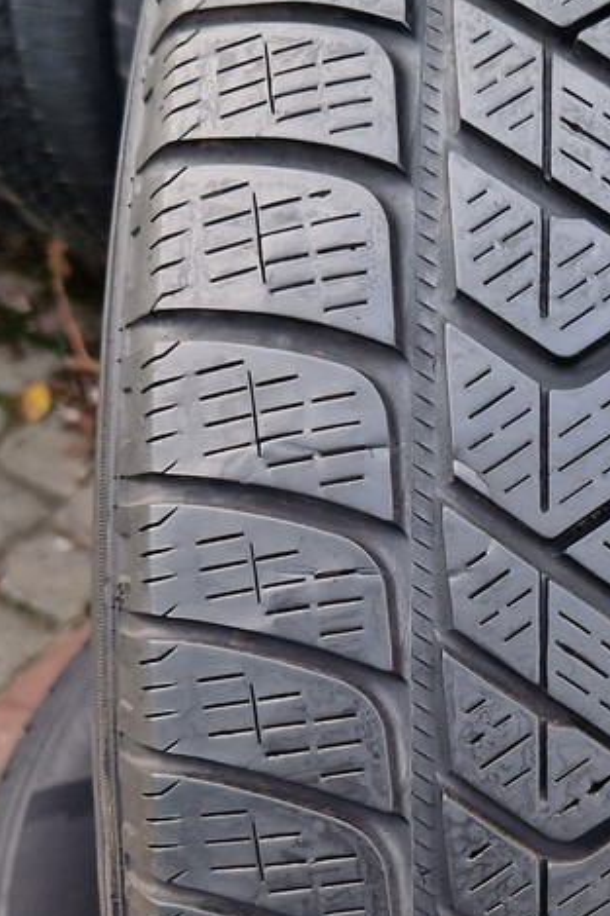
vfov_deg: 36.0
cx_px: 624
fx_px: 1399
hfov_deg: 23.5
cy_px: 591
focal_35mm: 55
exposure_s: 1/180
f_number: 1.8
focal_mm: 5.4
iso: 50
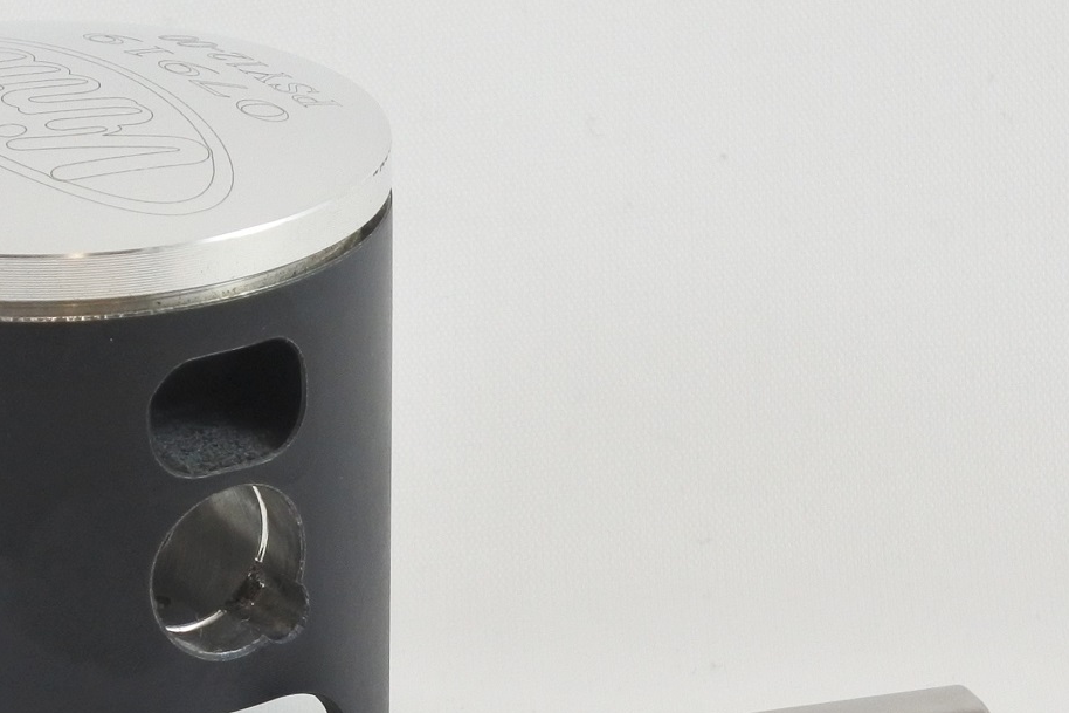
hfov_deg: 13.8
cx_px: 46
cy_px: 567
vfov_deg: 9.3
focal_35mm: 147
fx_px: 4364
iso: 560
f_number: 5.3
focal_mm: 24.8
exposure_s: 1/125
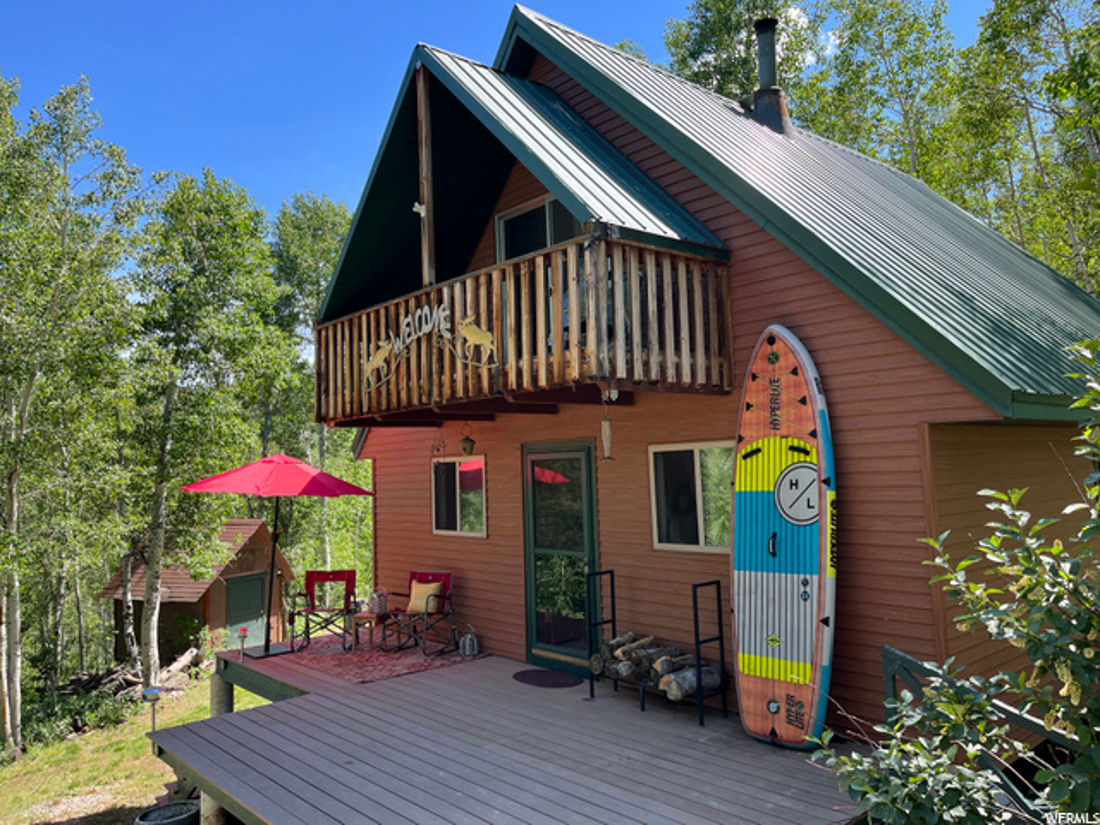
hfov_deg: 67.3
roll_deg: +2.4
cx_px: 550
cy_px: 412
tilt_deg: +5.7
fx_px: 826
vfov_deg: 53.1
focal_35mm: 26
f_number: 1.6
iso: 50
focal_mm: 5.1
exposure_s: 1/777
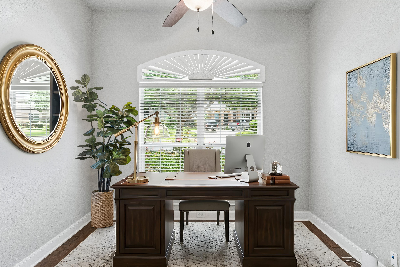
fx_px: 211
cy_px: 134
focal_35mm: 19
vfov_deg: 64.6
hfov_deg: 86.9
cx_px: 200
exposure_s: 1/25
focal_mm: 13
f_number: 8
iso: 320
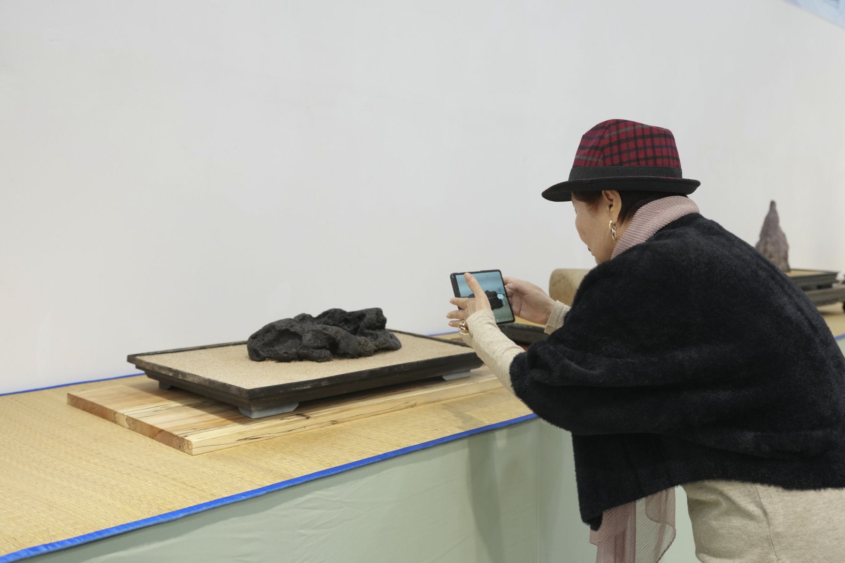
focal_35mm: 35
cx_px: 422
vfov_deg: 37.9
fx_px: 821
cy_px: 282
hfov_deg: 54.4
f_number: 4
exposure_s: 1/160
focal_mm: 35
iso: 1600
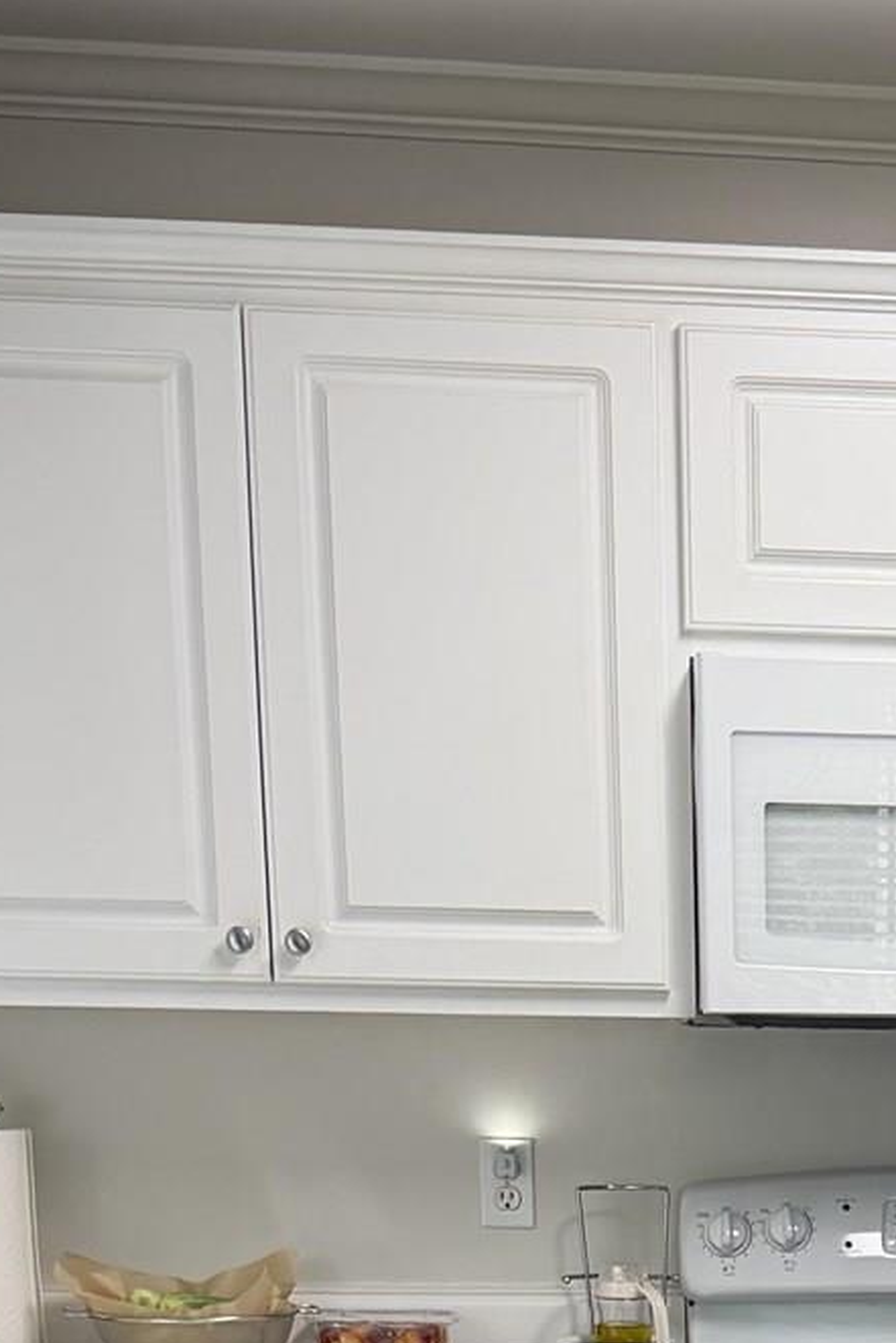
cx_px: 1044
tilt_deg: -14.2
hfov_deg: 15.2
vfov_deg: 21.0
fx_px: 3246
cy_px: 1810
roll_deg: -0.1
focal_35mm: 87
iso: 125
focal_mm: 6.76
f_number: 1.78
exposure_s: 1/124
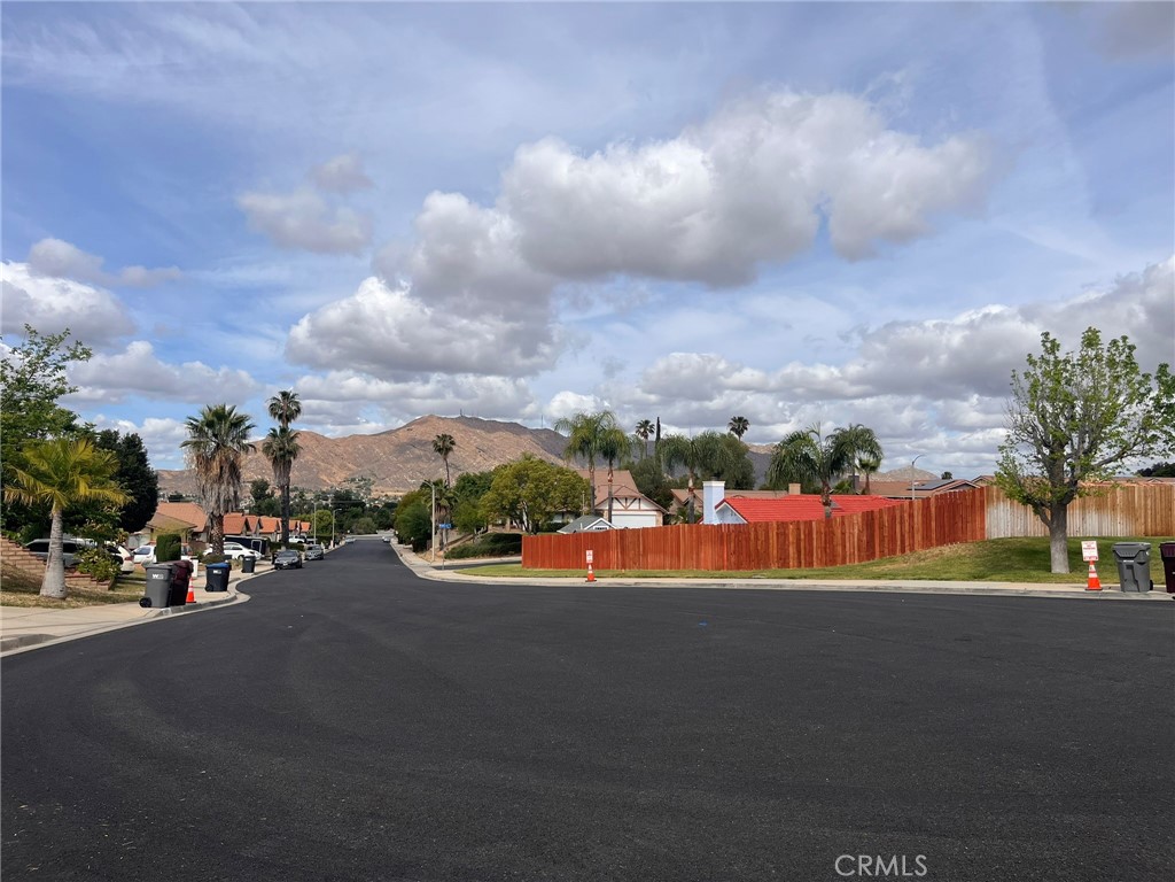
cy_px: 441
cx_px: 588
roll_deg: -0.1
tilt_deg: +3.6
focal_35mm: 26
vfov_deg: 53.1
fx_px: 883
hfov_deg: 67.3
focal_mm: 5.1
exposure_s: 1/6494
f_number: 1.6
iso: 50
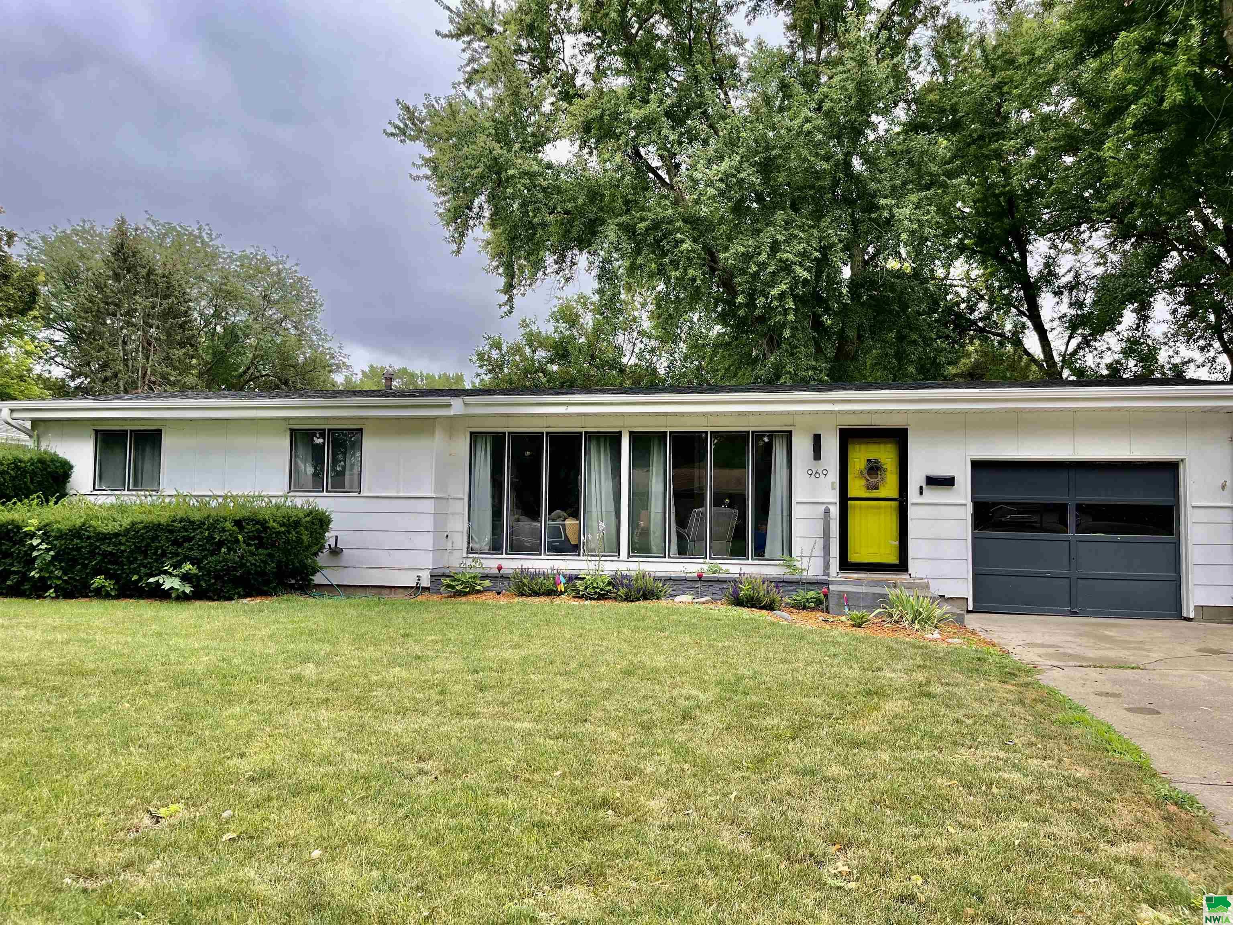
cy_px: 462
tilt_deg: +2.6
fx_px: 926
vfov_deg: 53.1
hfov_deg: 67.3
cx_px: 616
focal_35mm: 26
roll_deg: -0.3
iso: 50
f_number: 1.6
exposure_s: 1/550
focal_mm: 5.1
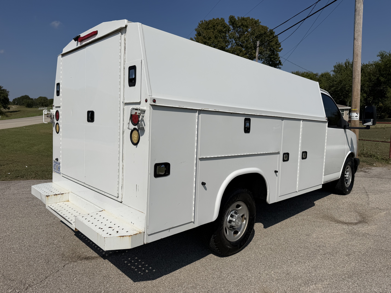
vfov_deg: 56.8
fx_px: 271
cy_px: 146
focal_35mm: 24
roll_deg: +0.9
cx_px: 196
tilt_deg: -7.8
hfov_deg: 71.6
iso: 80
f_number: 1.78
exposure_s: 1/17544
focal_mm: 6.76
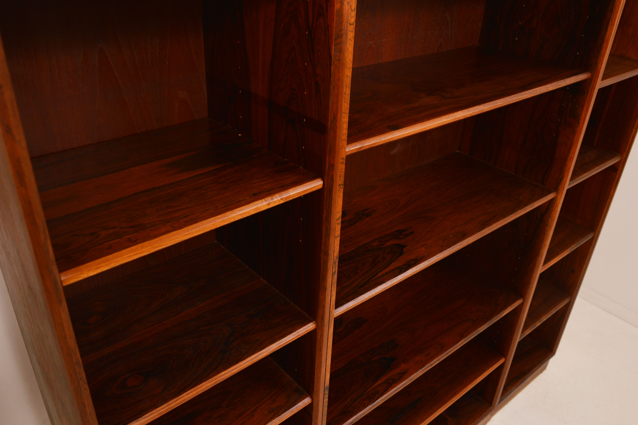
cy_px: 212
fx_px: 531
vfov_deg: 43.5
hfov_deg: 62.0
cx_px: 319
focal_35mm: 30
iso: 200
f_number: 6.3
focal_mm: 20
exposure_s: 1/25
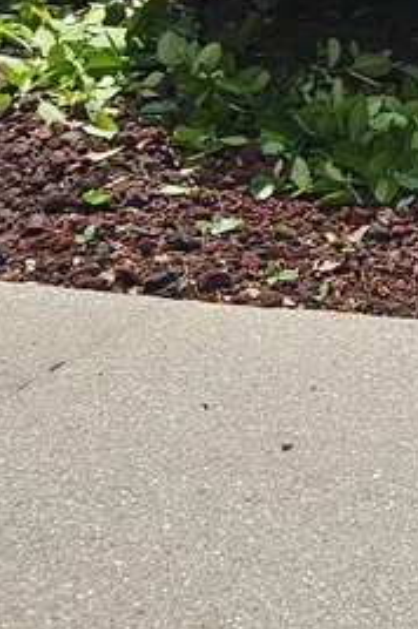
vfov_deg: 13.7
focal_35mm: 143
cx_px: 730
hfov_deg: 9.2
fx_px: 2497
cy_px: -244
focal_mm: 5.4
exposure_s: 1/2308
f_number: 1.8
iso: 25
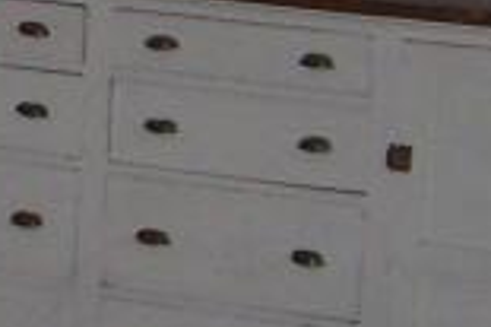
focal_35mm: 234
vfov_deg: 5.7
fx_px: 3188
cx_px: -348
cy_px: -283
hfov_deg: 8.5
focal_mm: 5.6
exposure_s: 1/60
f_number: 2.7
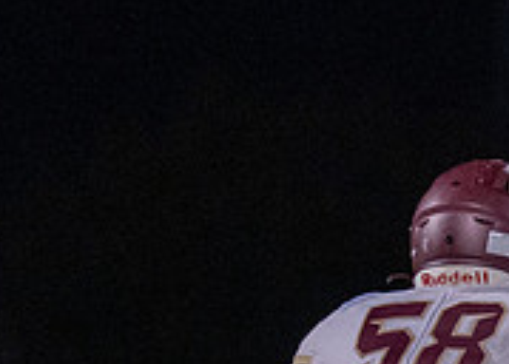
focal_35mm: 1306
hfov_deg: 1.5
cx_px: 1104
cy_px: 368
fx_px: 18887
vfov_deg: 1.1
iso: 3200
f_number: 2.8
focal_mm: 200
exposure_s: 1/1000
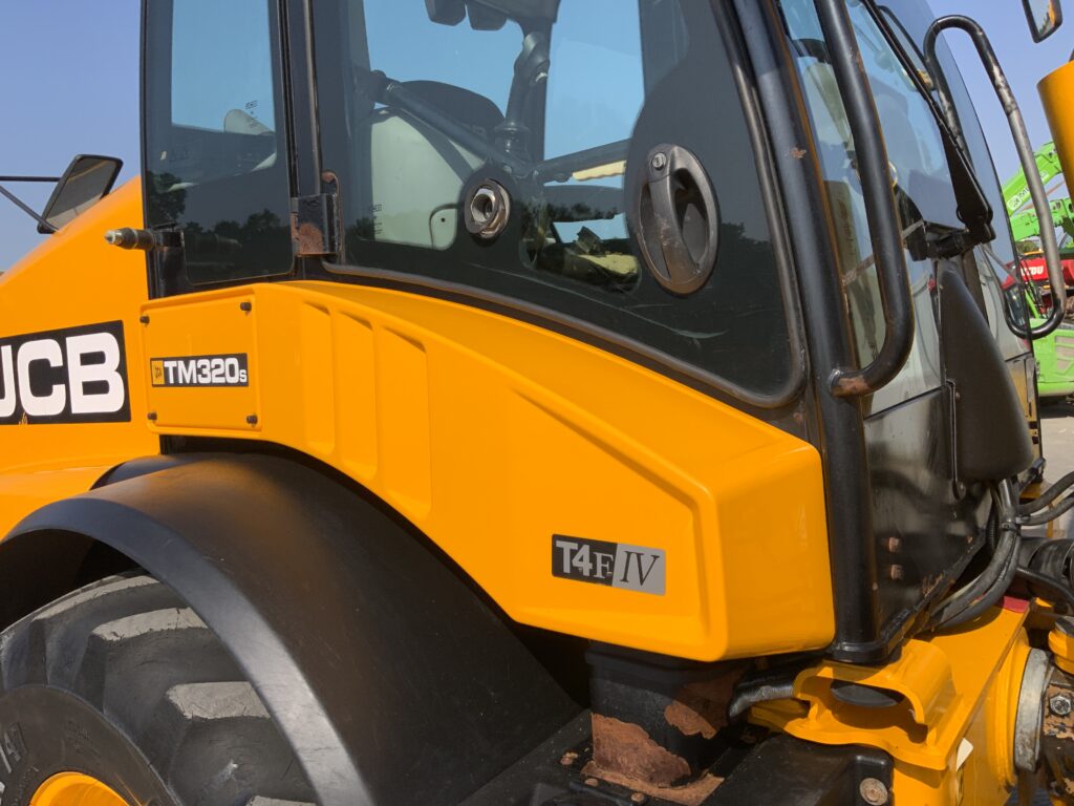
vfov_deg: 48.2
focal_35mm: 29
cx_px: 537
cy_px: 403
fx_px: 900
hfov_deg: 61.7
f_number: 1.8
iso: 16
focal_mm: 3
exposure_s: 1/2227
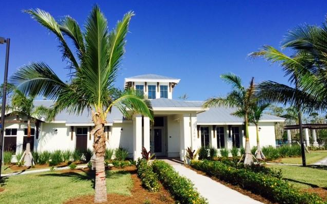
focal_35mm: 31
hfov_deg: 61.2
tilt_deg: +8.6
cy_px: 97
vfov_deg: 40.6
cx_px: 164
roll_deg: -0.8
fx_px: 276
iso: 32
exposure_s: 1/3968
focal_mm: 4.15
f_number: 2.2
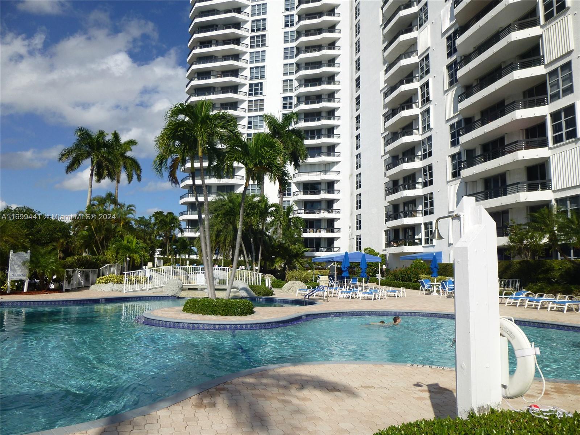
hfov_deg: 69.4
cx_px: 290
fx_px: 419
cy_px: 218
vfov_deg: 54.9
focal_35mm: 25
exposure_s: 1/400
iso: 100
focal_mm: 4.5
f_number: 9
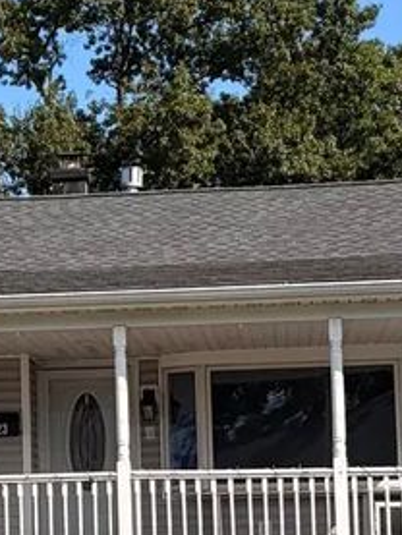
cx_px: 4
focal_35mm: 128
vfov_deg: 15.4
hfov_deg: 11.5
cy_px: 354
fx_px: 1980
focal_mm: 5.96
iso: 50
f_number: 1.6
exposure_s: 1/3125
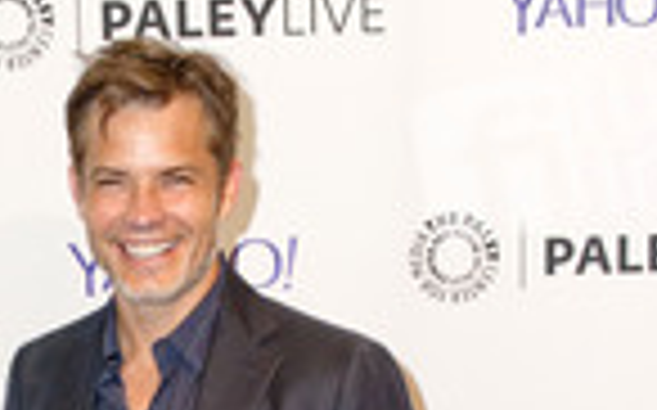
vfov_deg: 13.7
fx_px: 1449
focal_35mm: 81
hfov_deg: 25.4
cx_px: 236
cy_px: 815
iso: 400
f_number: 4
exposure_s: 1/400
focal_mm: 29
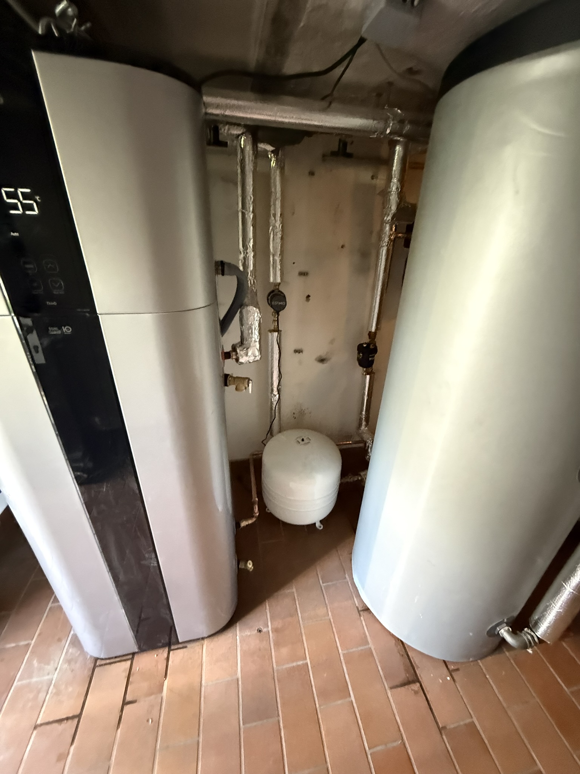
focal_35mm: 14
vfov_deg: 102.1
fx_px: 313
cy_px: 387
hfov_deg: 85.7
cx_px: 290
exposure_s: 1/33
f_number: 2.2
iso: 1250
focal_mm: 2.22
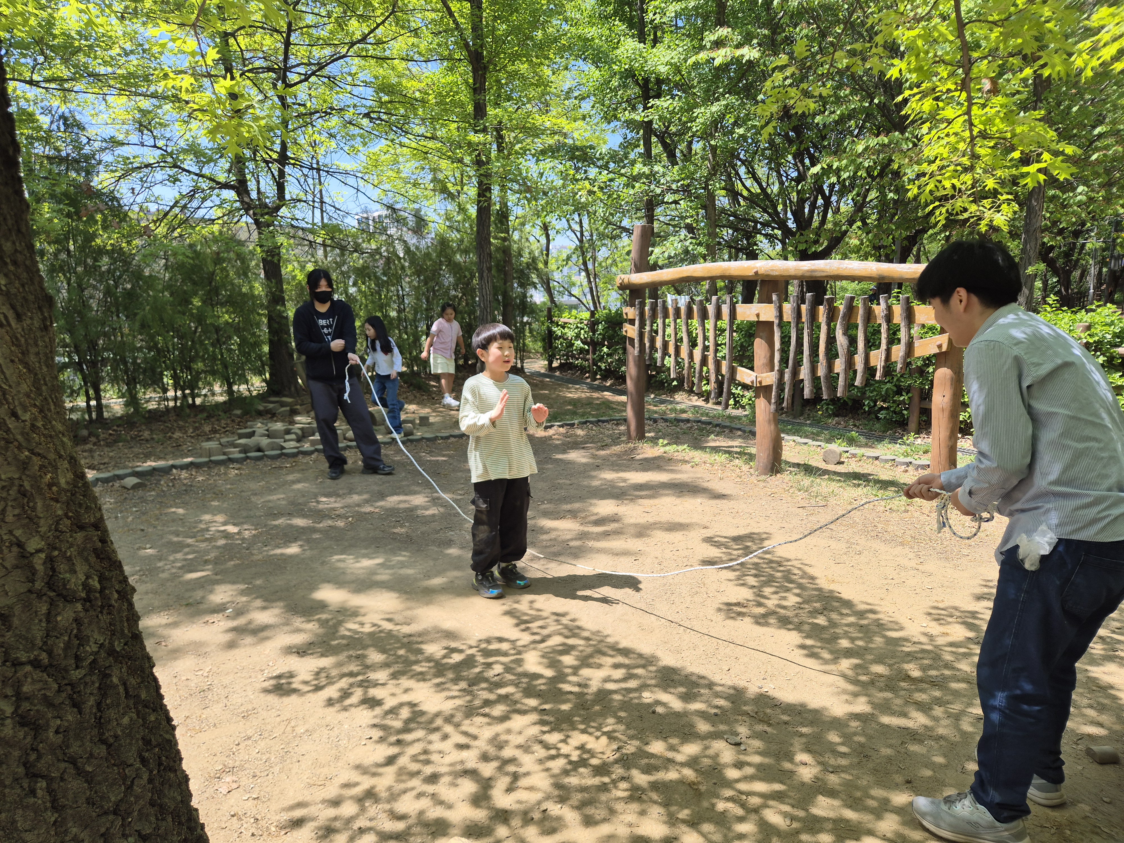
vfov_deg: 58.9
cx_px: 562
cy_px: 422
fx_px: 747
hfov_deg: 73.9
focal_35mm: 23
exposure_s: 1/720
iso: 25
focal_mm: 5.4
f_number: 1.8
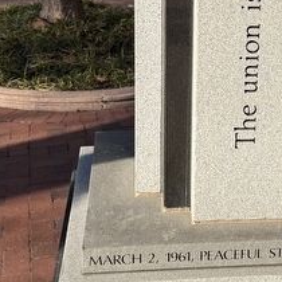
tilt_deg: -14.4
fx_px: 747
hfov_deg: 21.1
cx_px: 226
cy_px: 90
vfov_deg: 21.3
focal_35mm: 81
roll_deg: -1.3
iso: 80
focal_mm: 6.76
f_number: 1.78
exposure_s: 1/2053
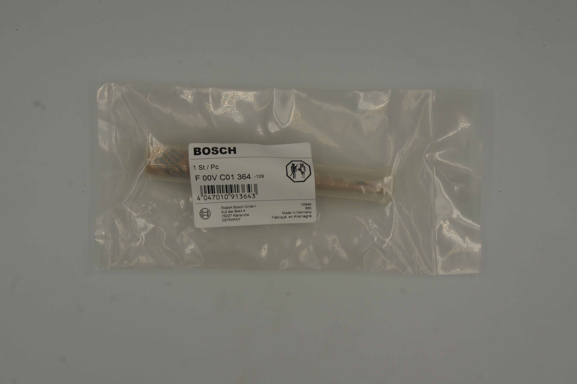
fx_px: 841
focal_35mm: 52
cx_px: 288
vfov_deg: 25.7
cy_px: 192
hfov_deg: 37.9
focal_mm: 35
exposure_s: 1/125
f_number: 11
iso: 200
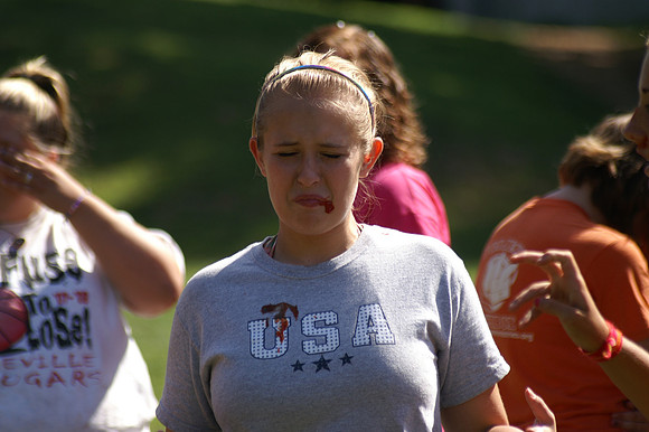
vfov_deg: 4.6
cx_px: 324
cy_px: 216
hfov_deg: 6.9
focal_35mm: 300
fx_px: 5405
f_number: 5
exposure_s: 1/500
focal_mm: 200
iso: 100
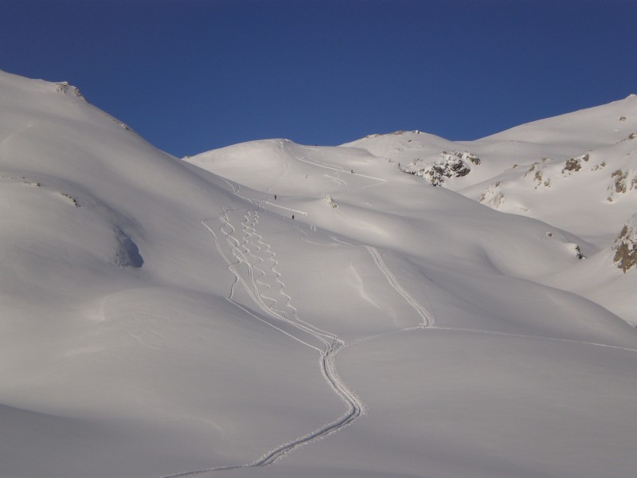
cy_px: 239
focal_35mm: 76
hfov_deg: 25.7
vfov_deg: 19.4
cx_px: 318
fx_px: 1399
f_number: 6.9
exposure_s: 1/1600
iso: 64
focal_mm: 13.3
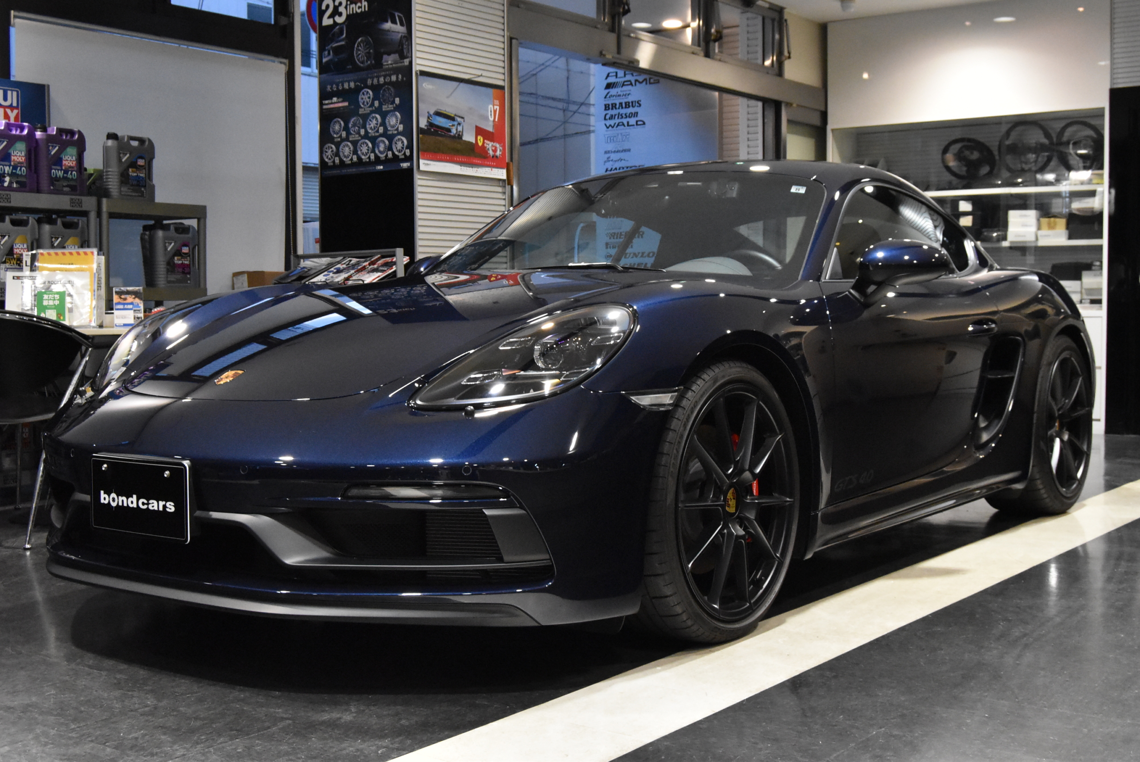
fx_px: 1426
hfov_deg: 43.6
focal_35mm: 45
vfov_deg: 29.9
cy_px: 381
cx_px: 570
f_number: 8
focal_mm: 30
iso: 5000
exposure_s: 1/50
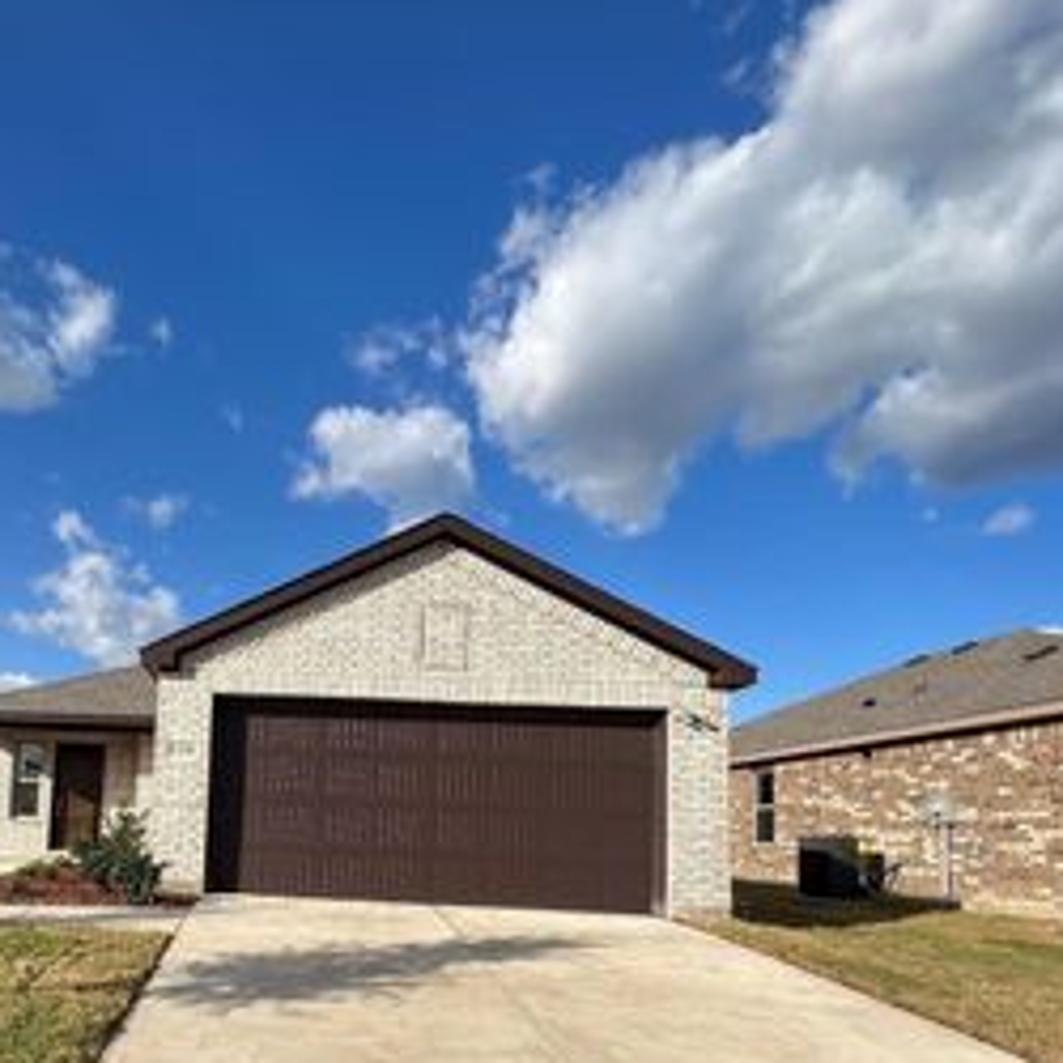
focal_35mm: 23
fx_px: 799
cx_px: 238
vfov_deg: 64.5
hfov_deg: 62.5
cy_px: 755
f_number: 1.8
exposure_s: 1/1130
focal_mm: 1.57
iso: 32
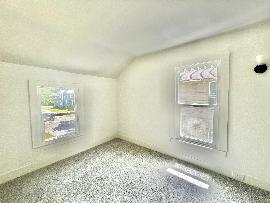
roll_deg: +0.2
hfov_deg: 106.2
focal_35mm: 13
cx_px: 135
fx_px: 101
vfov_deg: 89.9
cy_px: 102
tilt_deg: -3.5
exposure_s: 1/99
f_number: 1.8
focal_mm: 1.57
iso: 32
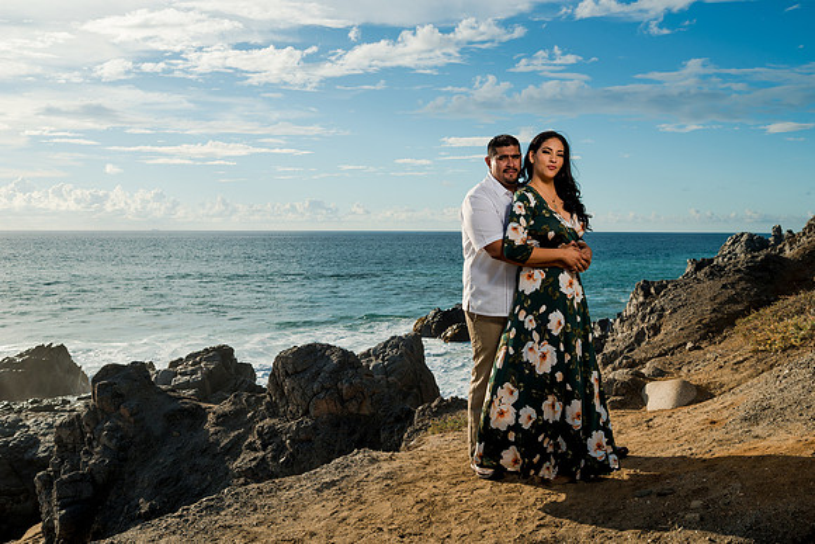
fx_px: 793
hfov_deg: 54.4
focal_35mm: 35
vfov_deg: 37.9
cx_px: 408
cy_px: 272
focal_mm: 35
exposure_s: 1/250
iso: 50
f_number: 10
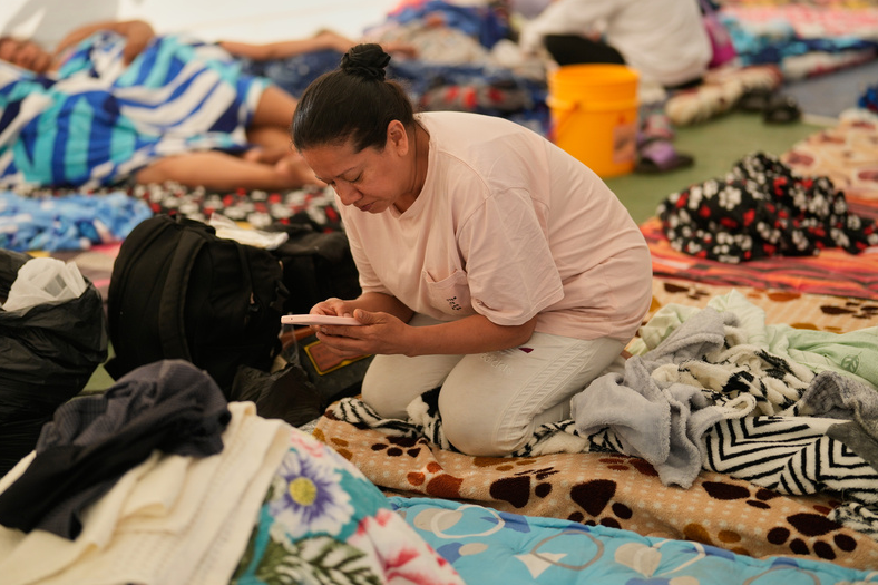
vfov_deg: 20.9
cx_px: 412
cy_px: 207
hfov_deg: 31.0
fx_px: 1585
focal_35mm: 65
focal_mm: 50
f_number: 1.4
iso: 400
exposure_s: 1/4000
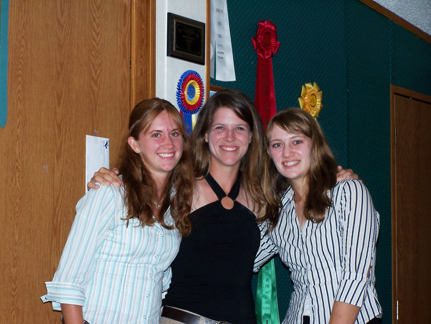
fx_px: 1307
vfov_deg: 14.1
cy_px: 162
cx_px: 216
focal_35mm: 105
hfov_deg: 18.7
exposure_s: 1/90
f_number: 3.2
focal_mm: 17.5
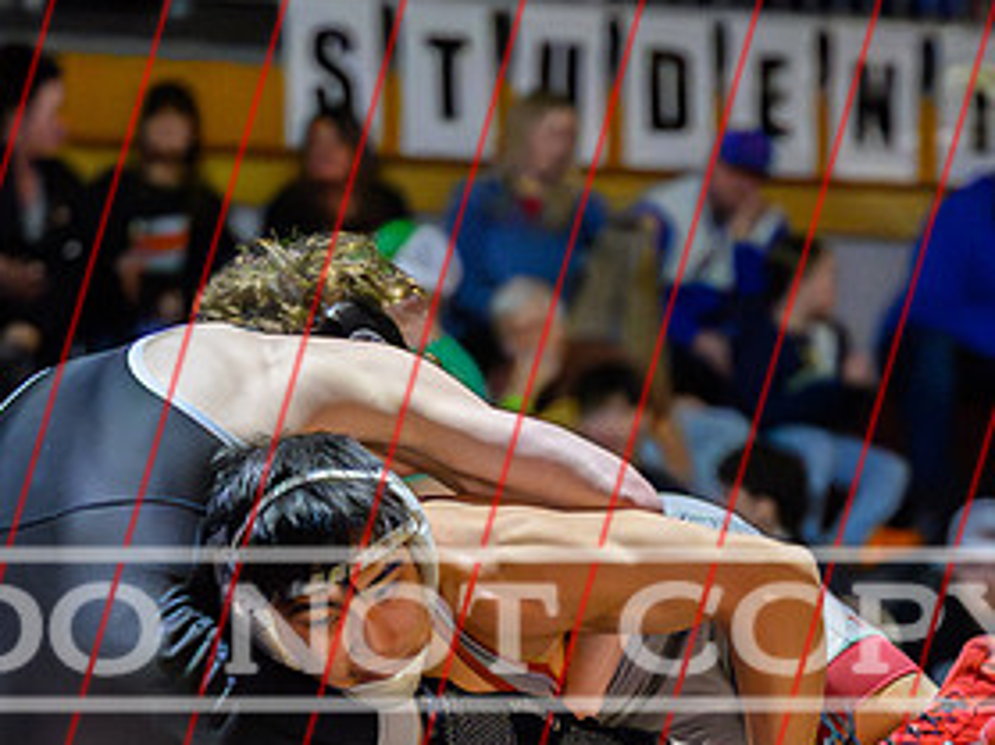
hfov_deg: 7.8
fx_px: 7327
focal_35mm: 255
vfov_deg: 5.8
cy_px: 938
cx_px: 558
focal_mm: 82
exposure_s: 1/640
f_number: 2.8
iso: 20000
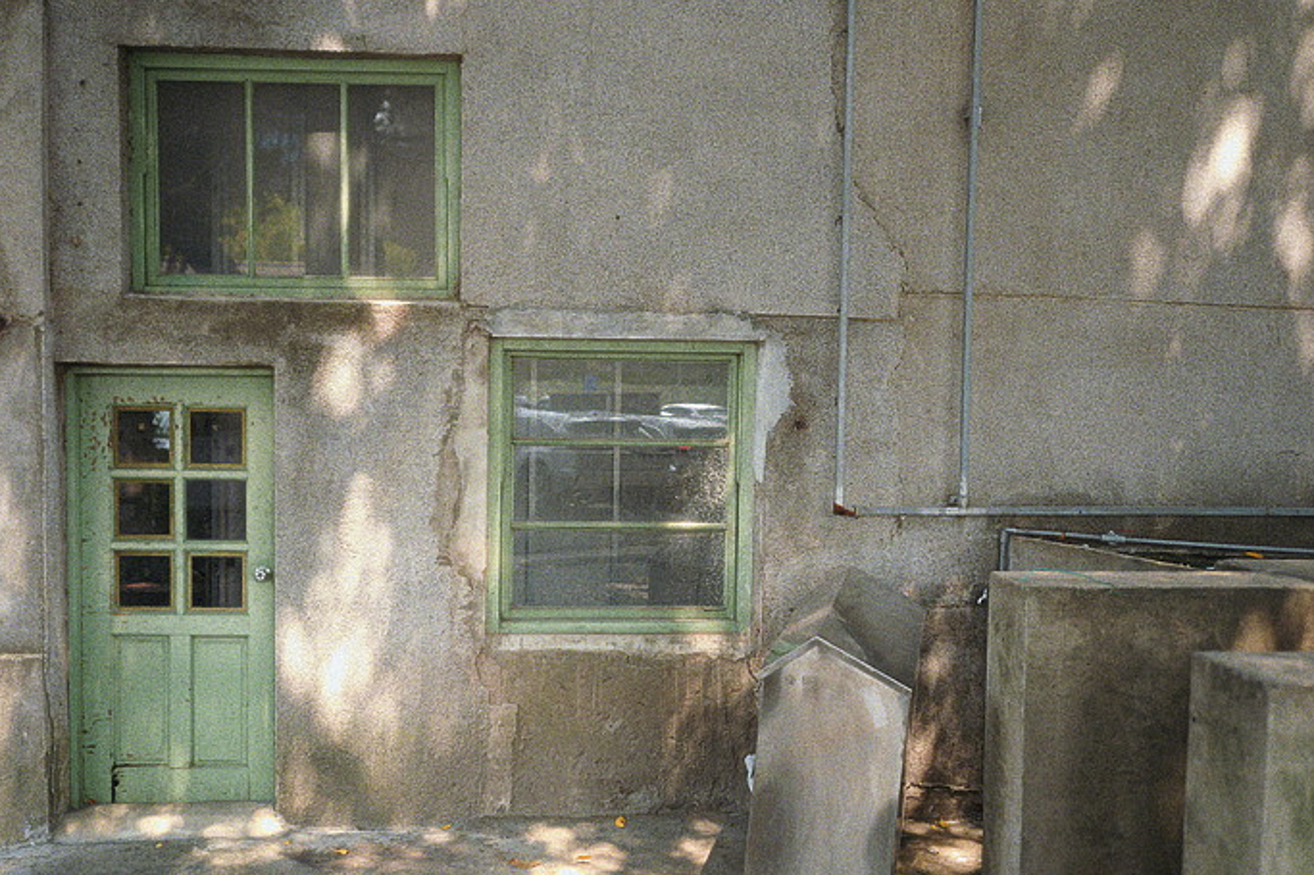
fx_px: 1460
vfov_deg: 33.4
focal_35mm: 40
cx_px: 600
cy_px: 454
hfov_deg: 48.4
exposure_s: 1/125
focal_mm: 35
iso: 200
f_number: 2.2
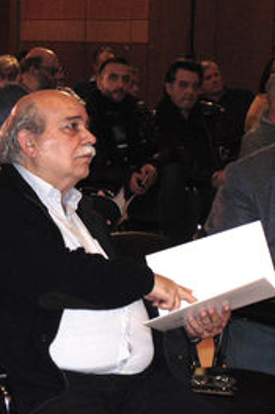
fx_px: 1514
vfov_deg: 15.5
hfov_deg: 10.2
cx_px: -50
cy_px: 198
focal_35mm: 132
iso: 200
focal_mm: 9.5
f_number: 3.9
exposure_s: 1/60
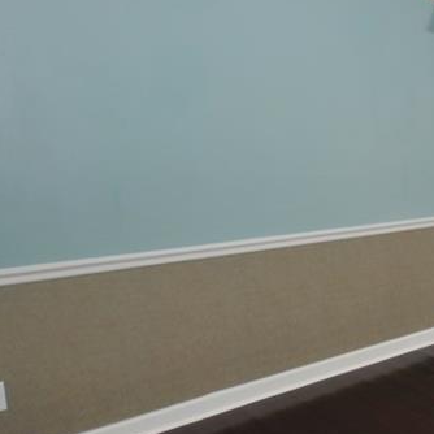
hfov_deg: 34.6
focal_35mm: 39
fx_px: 553
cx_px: 515
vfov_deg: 42.8
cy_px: 205
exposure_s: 1/60
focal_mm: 10
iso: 100
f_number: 4
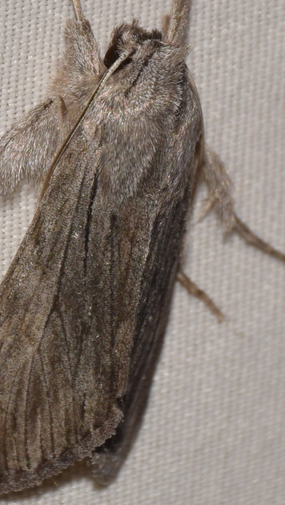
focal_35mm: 334
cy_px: 255
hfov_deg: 3.6
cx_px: 75
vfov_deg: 6.5
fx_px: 4482
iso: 125
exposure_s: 1/160
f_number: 10
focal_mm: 140
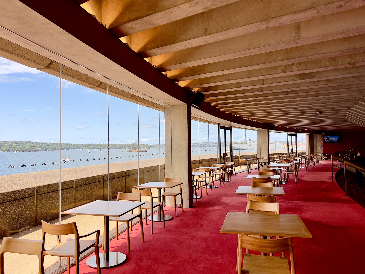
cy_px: 137
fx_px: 274
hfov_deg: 67.3
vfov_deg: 53.1
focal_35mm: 26
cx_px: 182
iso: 50
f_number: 1.5
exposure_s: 1/873
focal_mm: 5.7
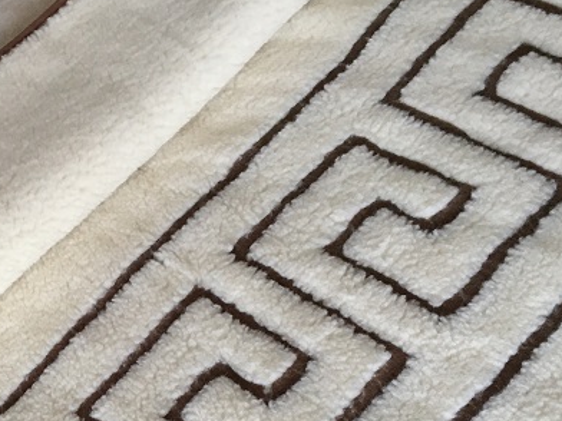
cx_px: 30
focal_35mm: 74
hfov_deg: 25.3
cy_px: 418
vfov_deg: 19.3
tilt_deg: -49.3
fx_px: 1201
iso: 125
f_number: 2.2
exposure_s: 1/33
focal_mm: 4.15
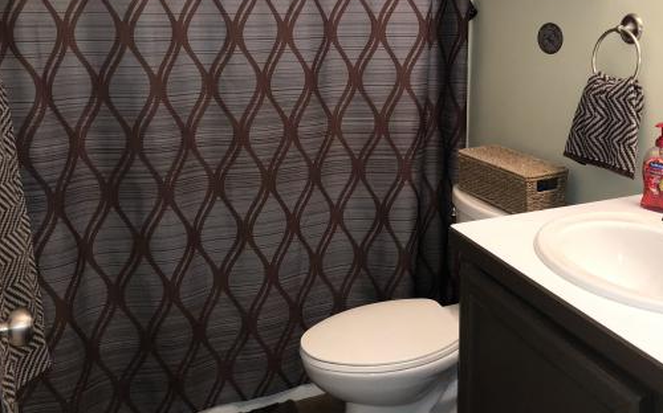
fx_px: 686
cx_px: 416
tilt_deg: -12.0
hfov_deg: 51.0
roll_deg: -1.4
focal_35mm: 38
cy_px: 127
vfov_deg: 33.2
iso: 80
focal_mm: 4
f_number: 1.8
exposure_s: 1/60
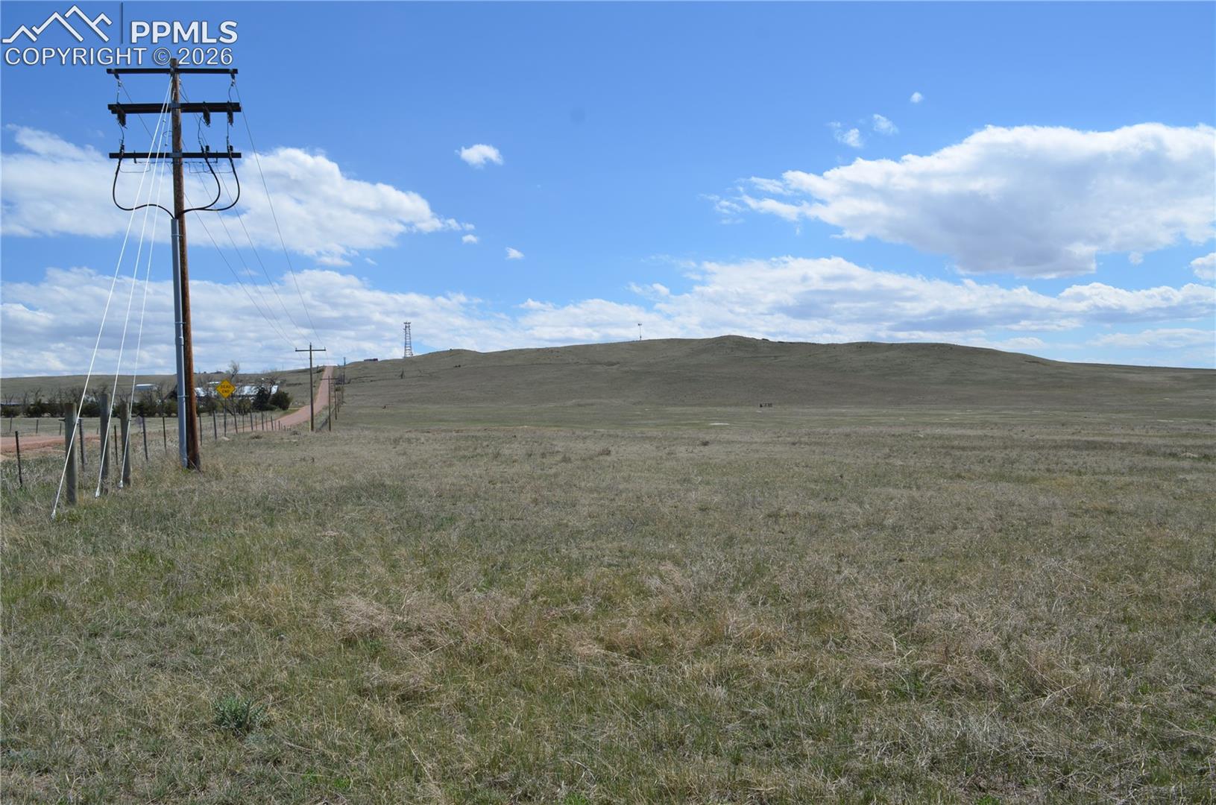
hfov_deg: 67.5
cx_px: 608
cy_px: 402
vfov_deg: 47.7
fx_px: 910
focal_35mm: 27
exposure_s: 1/320
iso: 100
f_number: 9
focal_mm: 18
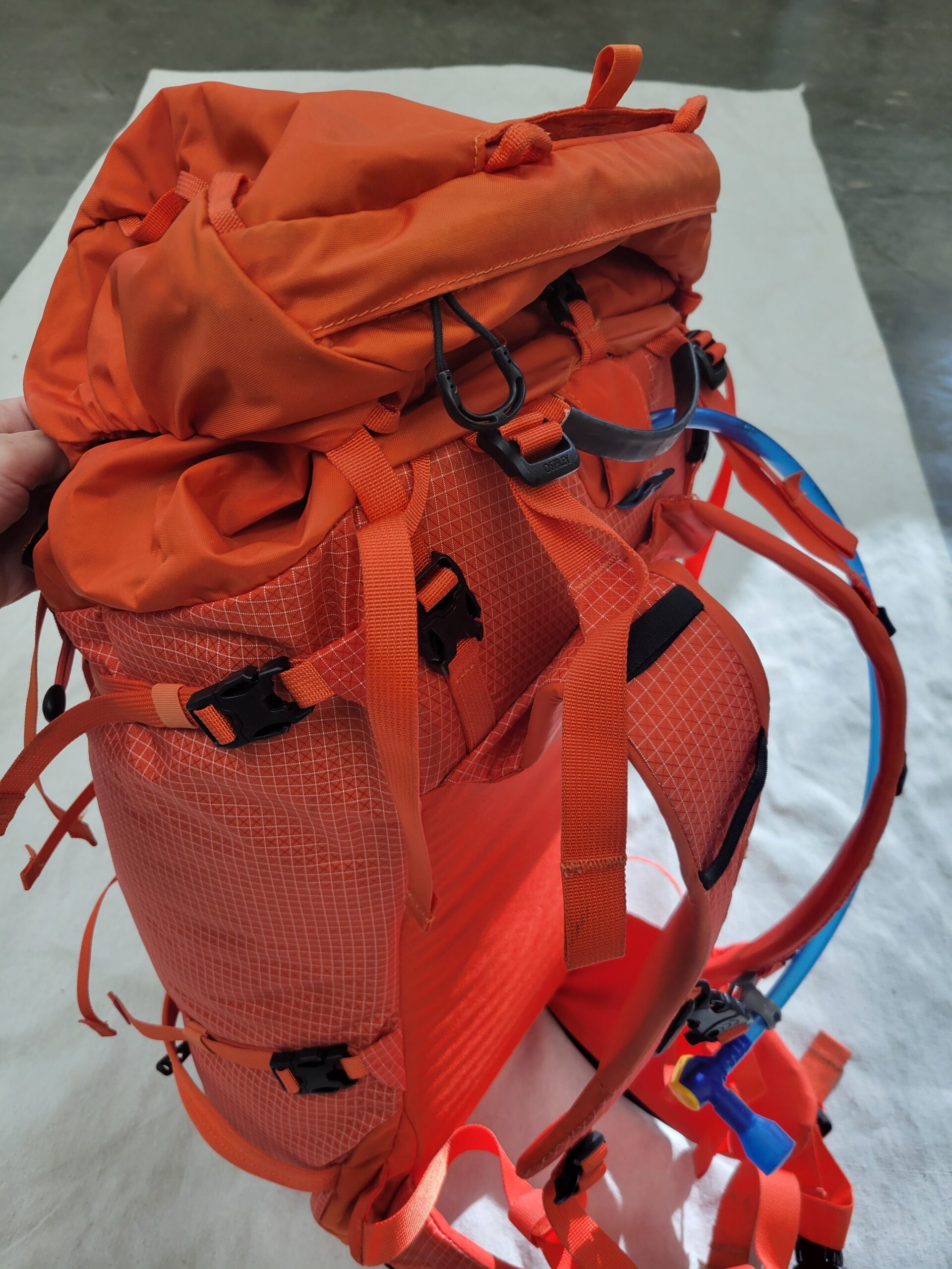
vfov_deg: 67.3
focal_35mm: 26
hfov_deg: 53.1
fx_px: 953
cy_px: 634
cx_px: 476
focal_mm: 5.4
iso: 64
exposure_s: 1/120
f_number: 1.8
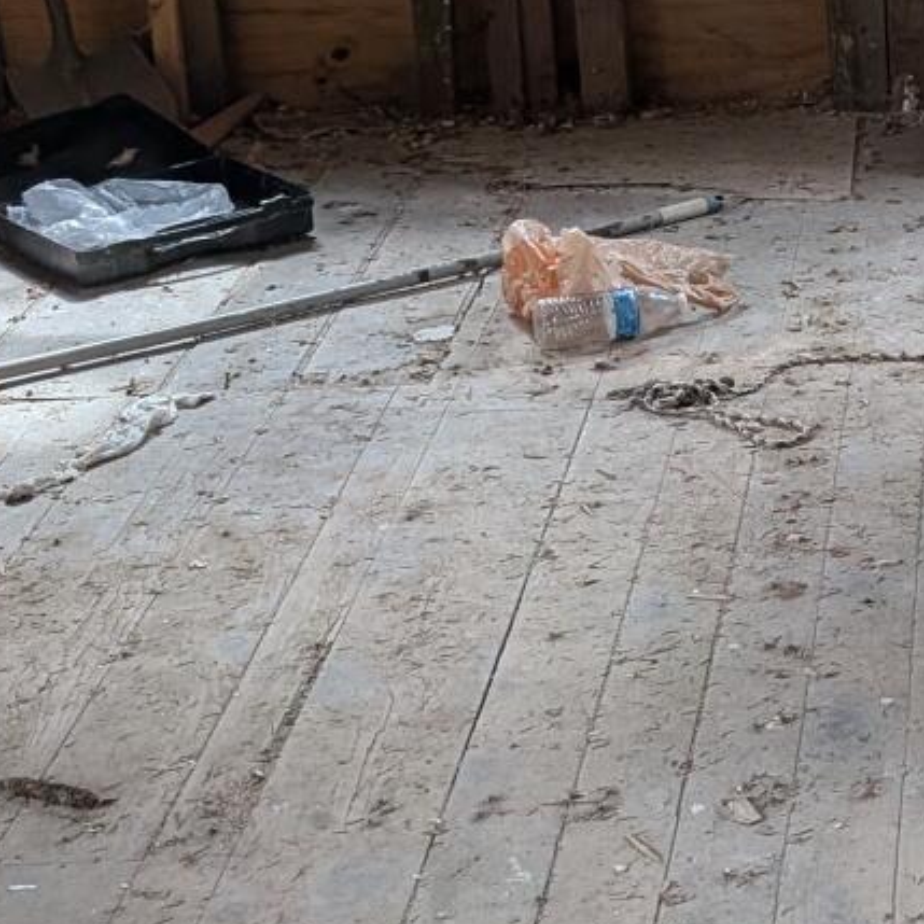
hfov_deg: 16.8
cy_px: 179
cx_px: 1110
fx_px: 2990
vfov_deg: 17.4
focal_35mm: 99
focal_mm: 6.9
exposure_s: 1/77.4
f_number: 1.68
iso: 45
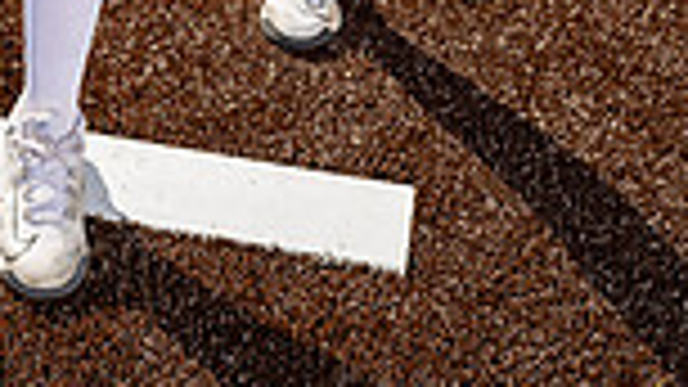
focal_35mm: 102
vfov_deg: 10.1
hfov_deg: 20.9
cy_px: -603
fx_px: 1860
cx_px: 238
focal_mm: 33
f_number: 4
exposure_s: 1/1000
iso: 100
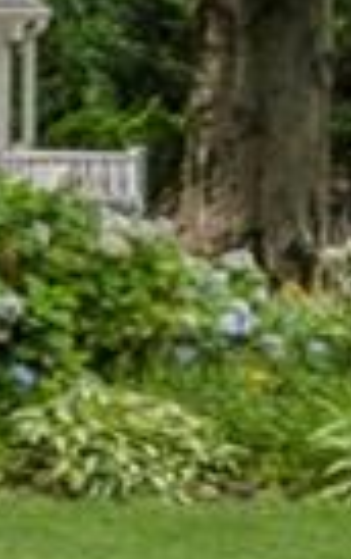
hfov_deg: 4.6
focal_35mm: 228
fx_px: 3479
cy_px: -86
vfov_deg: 9.1
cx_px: -1584
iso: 400
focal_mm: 20
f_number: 14
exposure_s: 1/50
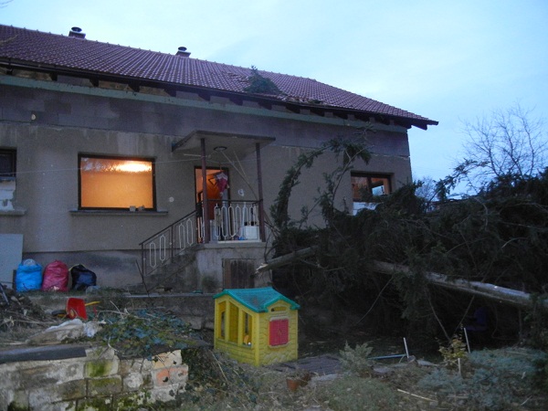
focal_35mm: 30
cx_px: 274
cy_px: 206
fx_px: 475
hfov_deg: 60.0
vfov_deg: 46.8
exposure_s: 1/30
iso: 800
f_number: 3.5
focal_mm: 5.4
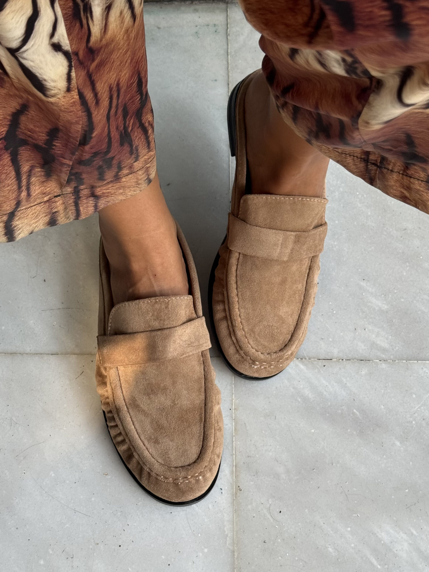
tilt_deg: -61.0
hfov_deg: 30.3
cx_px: 214
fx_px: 793
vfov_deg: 39.7
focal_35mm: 48
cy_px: 286
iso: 80
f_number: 1.78
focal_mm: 6.76
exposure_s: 1/553
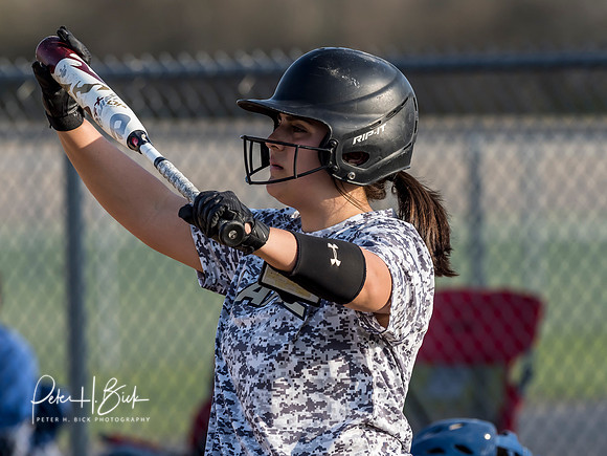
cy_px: 228
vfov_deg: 2.5
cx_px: 304
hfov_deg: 3.3
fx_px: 10539
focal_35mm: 601
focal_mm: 300
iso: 400
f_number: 5.6
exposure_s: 1/1250
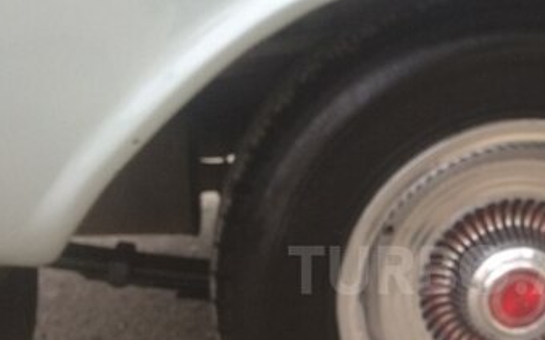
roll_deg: +0.1
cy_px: 270
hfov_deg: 32.8
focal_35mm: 60
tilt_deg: -19.8
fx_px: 891
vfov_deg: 21.4
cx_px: 453
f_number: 2.2
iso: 64
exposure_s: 1/100
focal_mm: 4.15
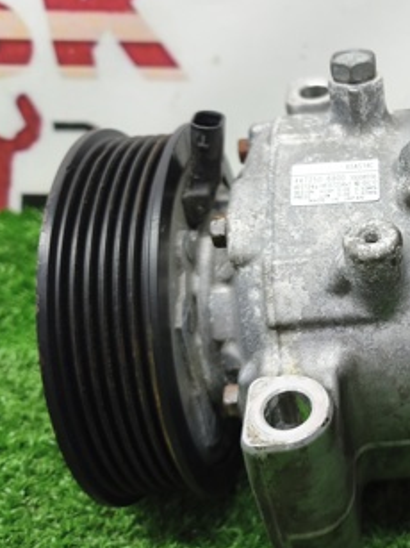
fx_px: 759
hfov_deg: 27.9
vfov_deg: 39.5
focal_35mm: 48
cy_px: 220
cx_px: 439
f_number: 1.7
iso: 1000
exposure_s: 1/400
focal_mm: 5.35
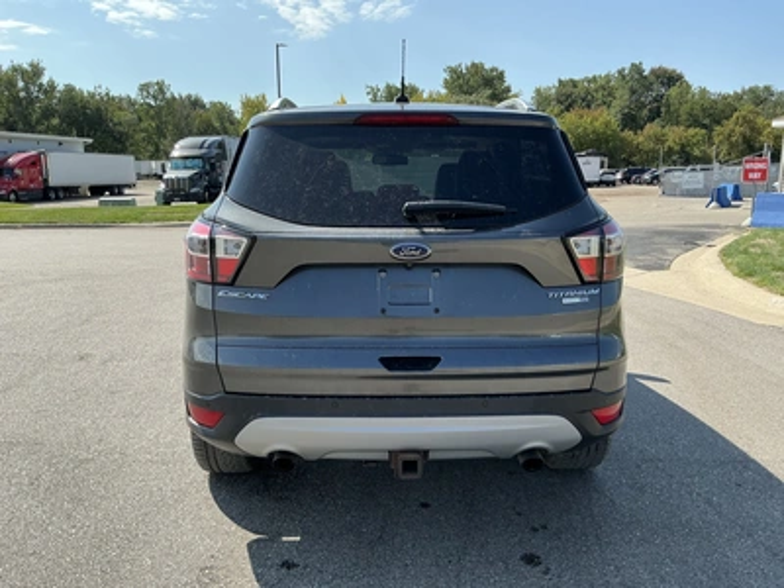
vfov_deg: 49.7
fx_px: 634
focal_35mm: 28
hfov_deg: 63.4
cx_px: 392
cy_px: 294
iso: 25
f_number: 1.8
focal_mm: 3
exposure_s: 1/1195
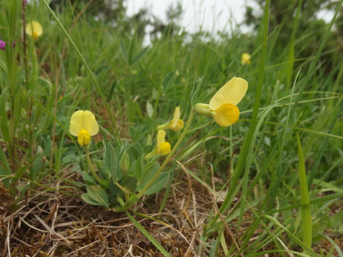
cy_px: 128
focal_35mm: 26
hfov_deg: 67.3
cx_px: 172
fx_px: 258
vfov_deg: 53.1
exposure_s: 1/400
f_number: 3.2
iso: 100
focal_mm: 4.7
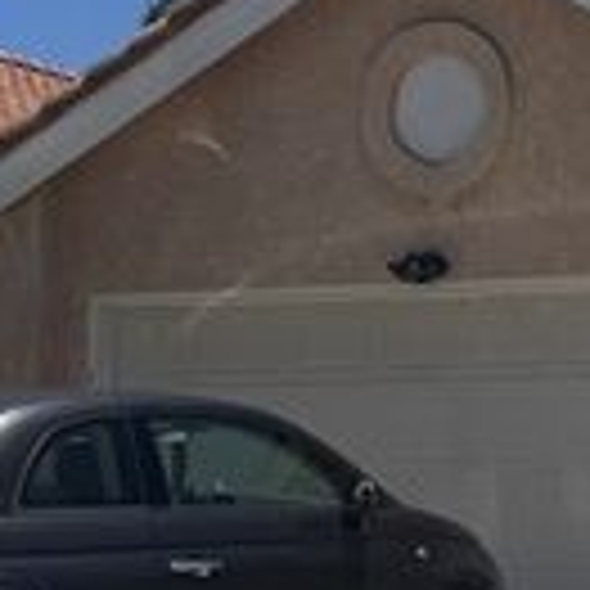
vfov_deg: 16.6
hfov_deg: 14.4
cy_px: 468
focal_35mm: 104
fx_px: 2005
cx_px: 1108
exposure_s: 1/10417
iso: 80
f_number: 1.78
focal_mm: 6.76
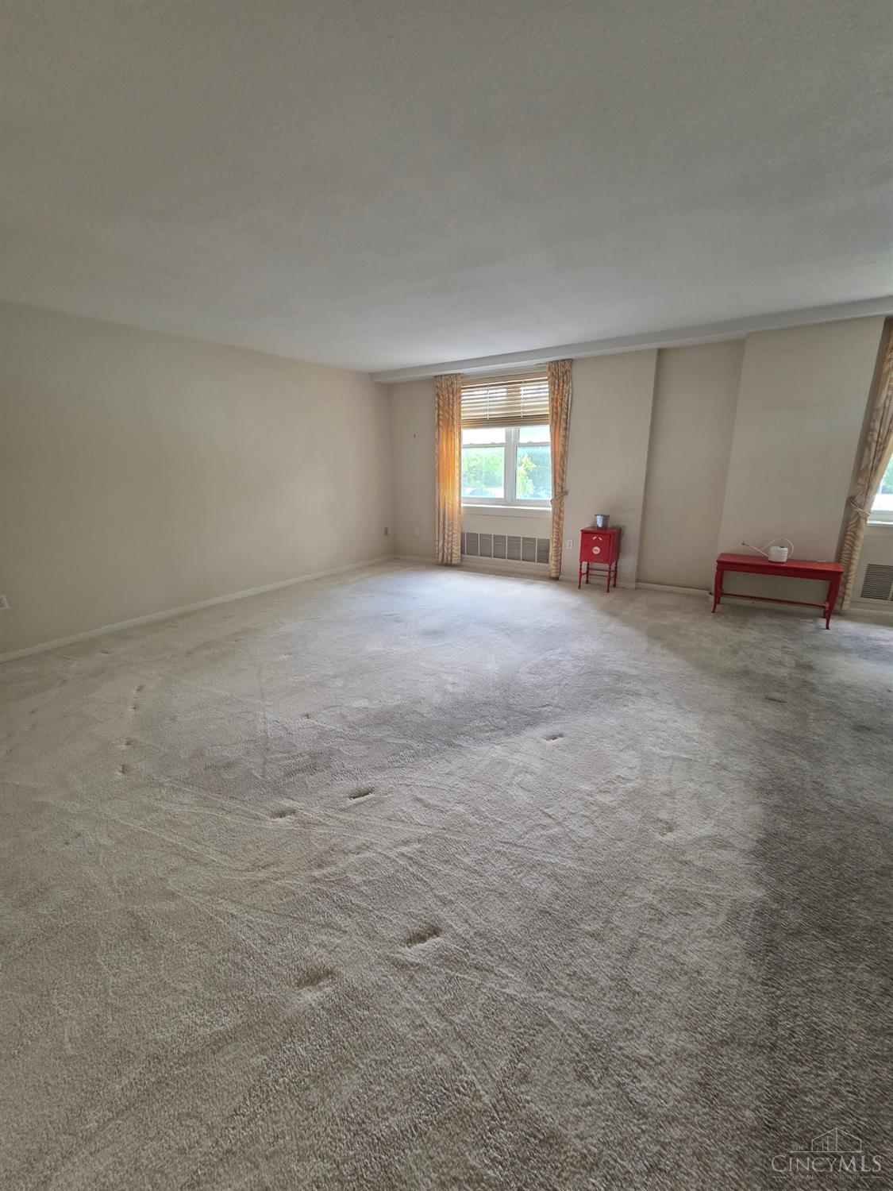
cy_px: 596
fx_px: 447
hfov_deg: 89.9
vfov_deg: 106.2
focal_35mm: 13
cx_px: 446
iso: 250
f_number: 2.2
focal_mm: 2.2
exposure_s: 1/60
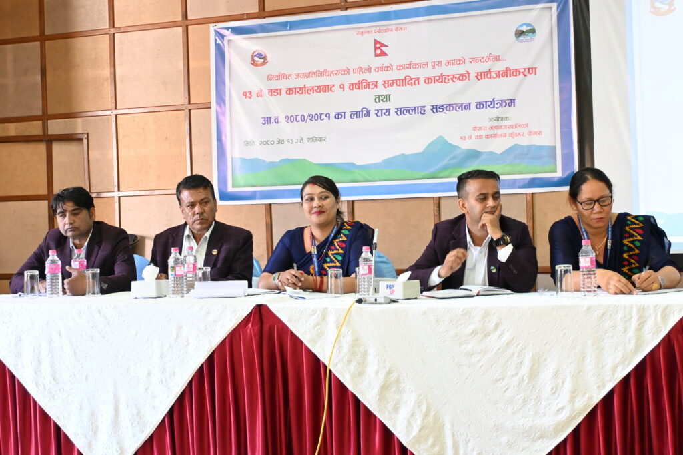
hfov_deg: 41.7
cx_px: 342
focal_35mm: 47
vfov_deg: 28.5
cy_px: 228
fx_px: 897
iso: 3200
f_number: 5
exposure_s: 1/60
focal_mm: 31.5
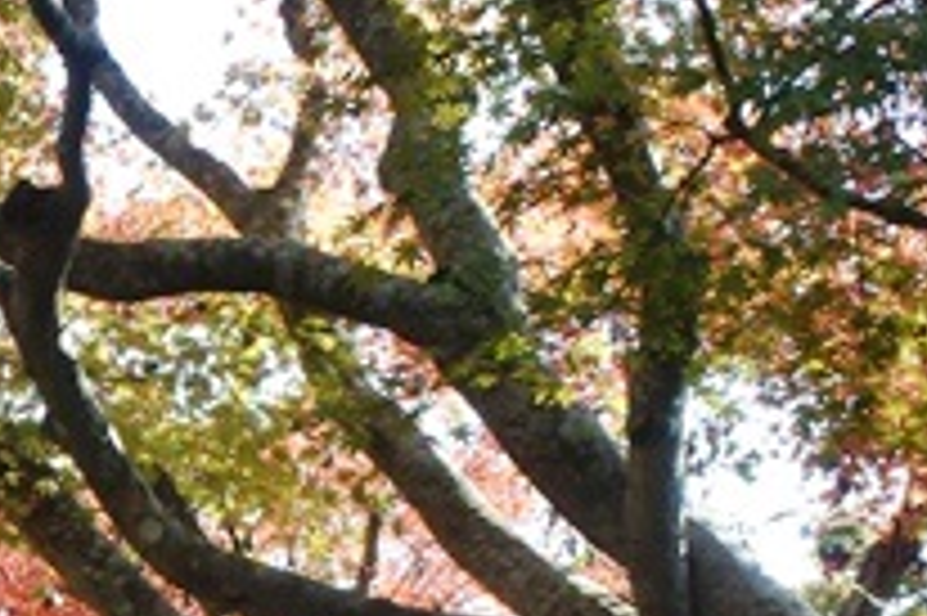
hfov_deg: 15.0
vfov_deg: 11.1
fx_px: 3036
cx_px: -760
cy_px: 958
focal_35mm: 118
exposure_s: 1/80
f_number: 6.3
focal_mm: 11.2
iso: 160
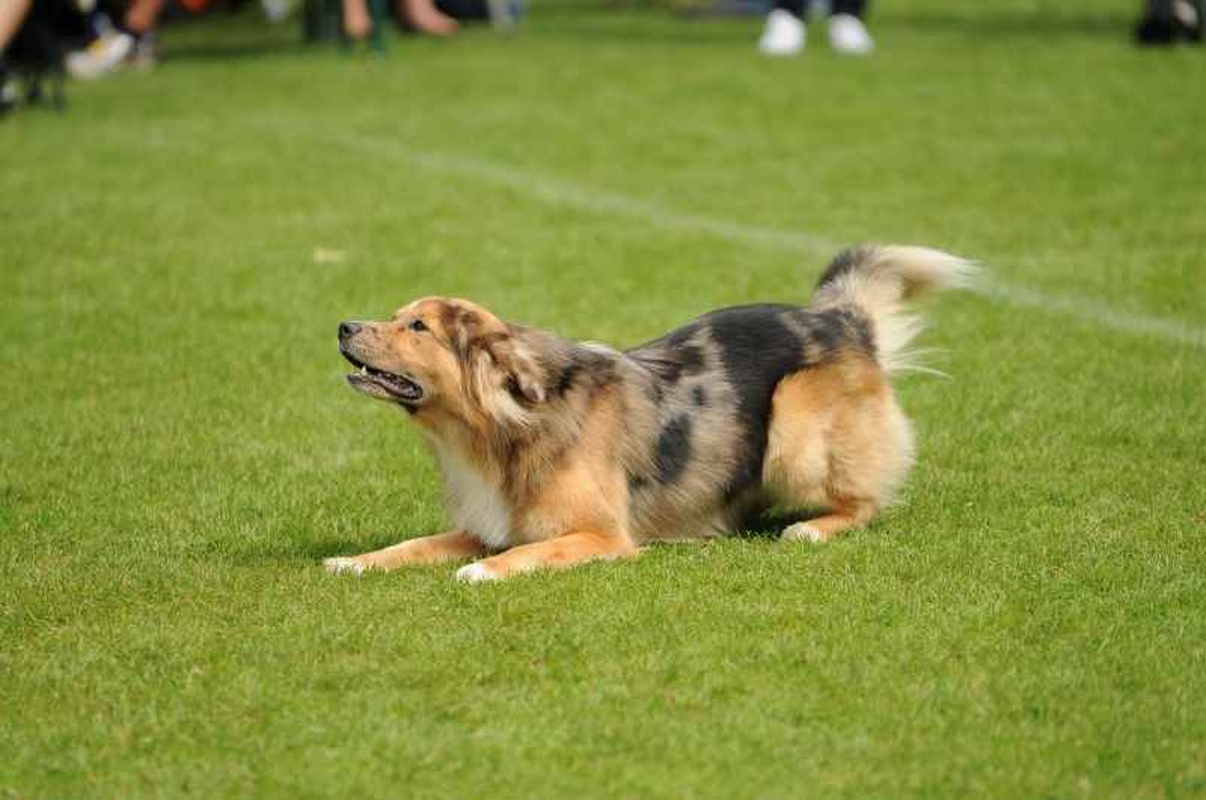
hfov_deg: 6.9
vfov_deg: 4.6
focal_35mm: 300
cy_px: 400
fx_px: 10036
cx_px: 603
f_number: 2.8
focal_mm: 200
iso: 220
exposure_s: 1/2000
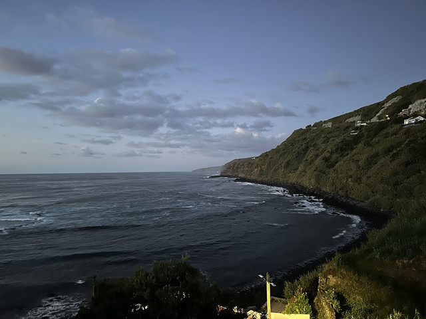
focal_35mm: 24
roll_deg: +0.1
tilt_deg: +1.7
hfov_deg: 71.6
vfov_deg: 56.8
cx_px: 213
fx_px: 295
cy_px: 160
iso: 1600
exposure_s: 1/14
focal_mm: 6.86
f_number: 1.78
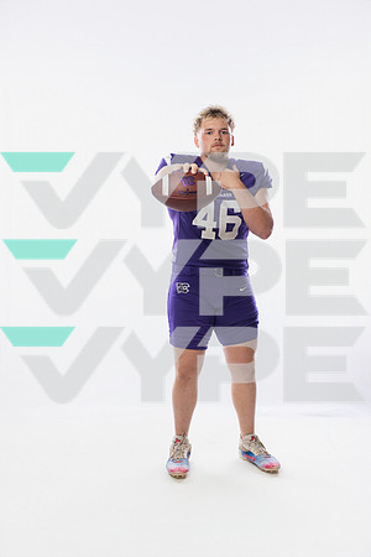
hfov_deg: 29.2
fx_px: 711
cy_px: 278
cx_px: 186
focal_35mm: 46
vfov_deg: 42.7
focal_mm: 46
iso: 640
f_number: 5.6
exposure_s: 1/250
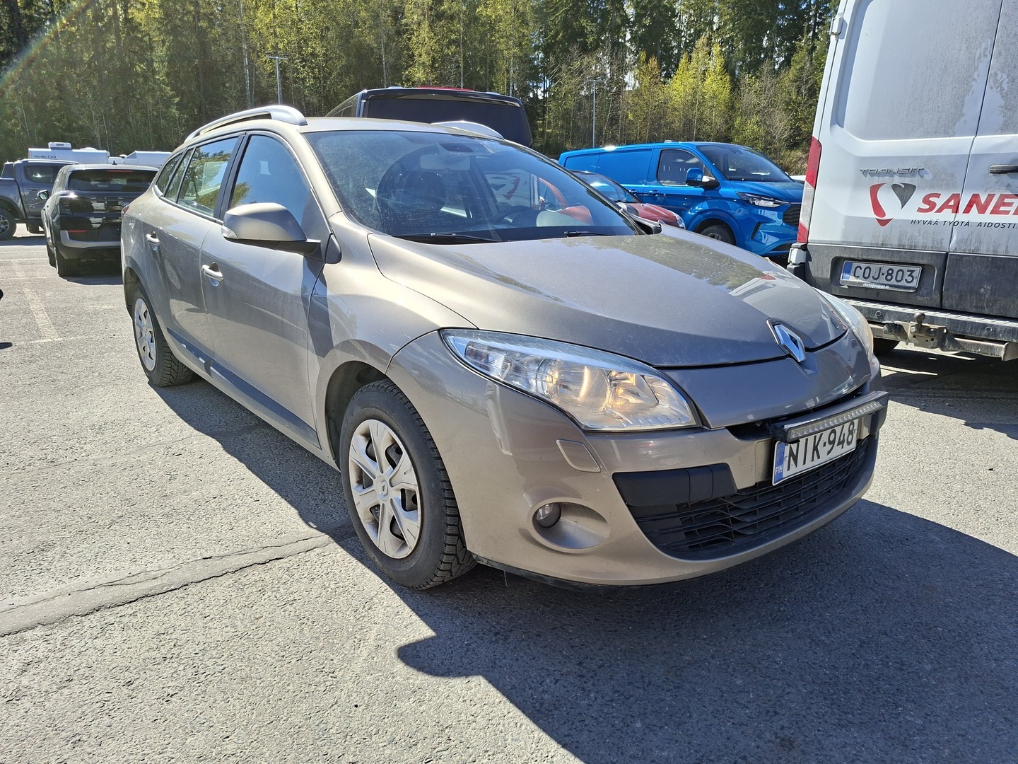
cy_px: 382
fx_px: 676
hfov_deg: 73.9
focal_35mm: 23
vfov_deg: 58.9
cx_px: 509
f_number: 1.8
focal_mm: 5.54
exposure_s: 1/1513
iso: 50
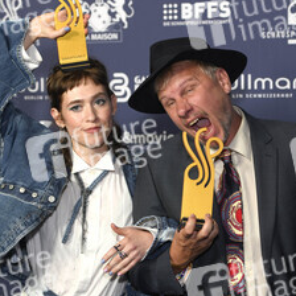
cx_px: 132
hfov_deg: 16.4
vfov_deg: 16.4
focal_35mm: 106
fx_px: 1025
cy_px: 217
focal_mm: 70
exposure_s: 1/400
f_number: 3.5
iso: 640
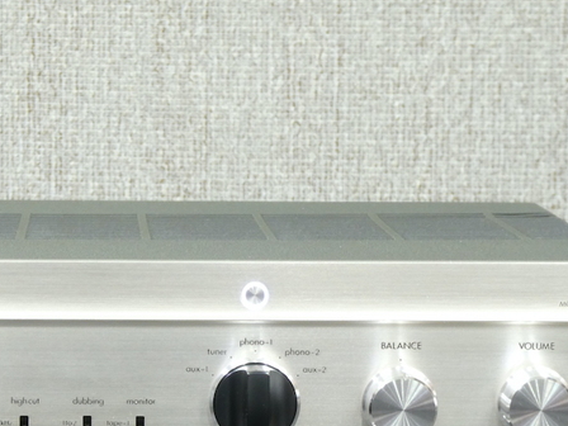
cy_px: 364
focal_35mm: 193
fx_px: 3167
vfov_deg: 7.7
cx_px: 82
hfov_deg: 10.2
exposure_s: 1/2.5
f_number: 4.9
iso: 200
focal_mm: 16.1
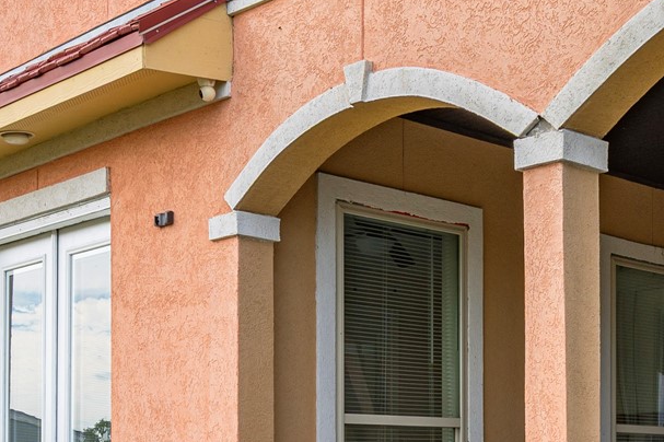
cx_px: 540
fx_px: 1253
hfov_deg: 29.0
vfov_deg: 19.3
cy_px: 466
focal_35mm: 68
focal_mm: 19
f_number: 13
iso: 125
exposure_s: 1/60
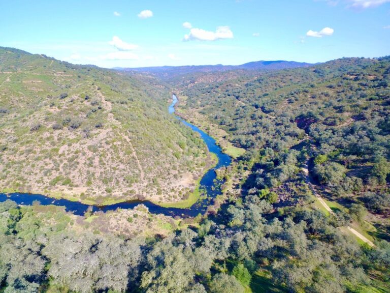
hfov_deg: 81.7
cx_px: 195
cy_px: 146
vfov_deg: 66.0
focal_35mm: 20
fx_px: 225
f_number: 2.8
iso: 100
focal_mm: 3.61
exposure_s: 1/351
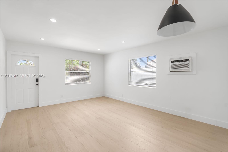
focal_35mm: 16
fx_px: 101
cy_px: 76
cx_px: 114
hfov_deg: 96.7
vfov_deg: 73.7
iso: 320
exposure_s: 1/25
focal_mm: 16
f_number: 4.5
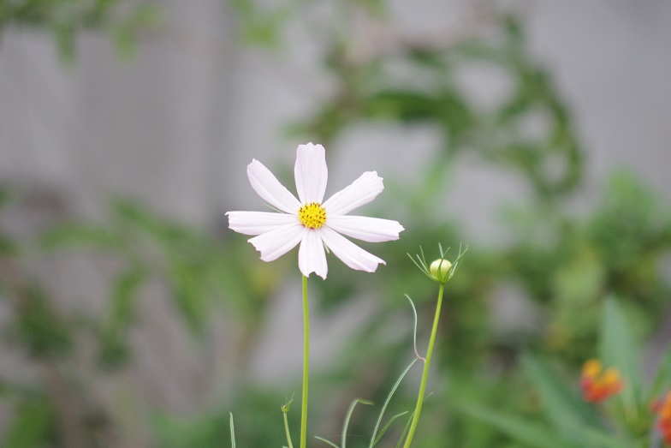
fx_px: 5592
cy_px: 224
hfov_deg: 6.9
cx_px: 336
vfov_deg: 4.6
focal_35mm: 300
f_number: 7.1
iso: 400
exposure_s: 1/250
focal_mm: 200
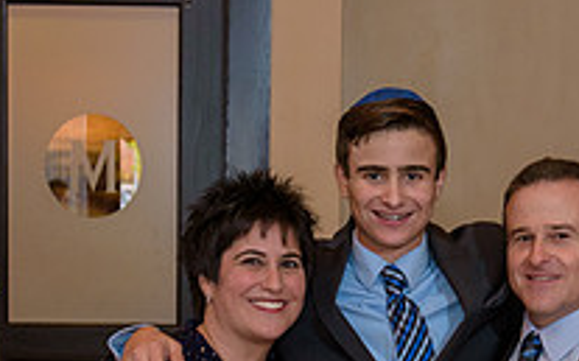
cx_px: 369
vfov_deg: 10.8
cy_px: 371
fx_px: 1892
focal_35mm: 120
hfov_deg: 17.4
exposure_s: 1/125
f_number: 3.2
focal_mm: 42
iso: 1600
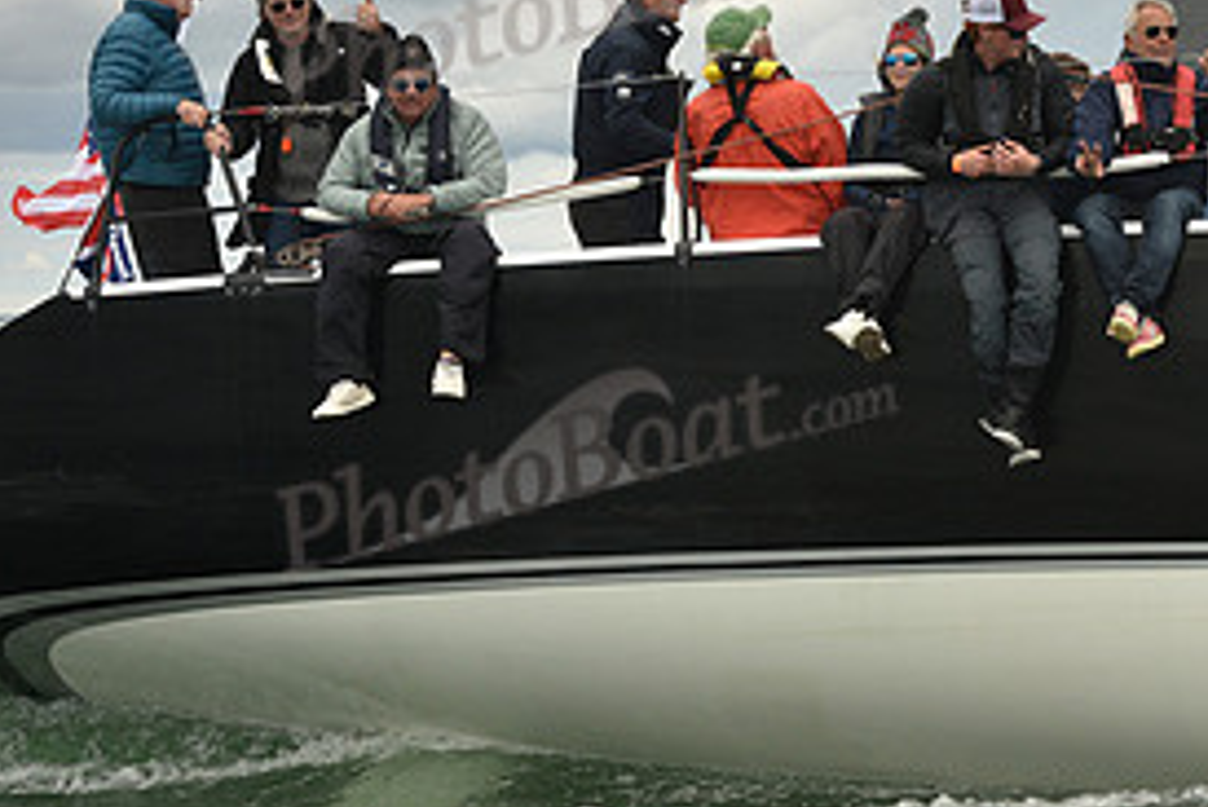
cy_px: 170
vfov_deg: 9.3
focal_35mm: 148
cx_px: 1129
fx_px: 4969
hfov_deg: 13.7
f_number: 9
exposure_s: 1/800
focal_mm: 70
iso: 320
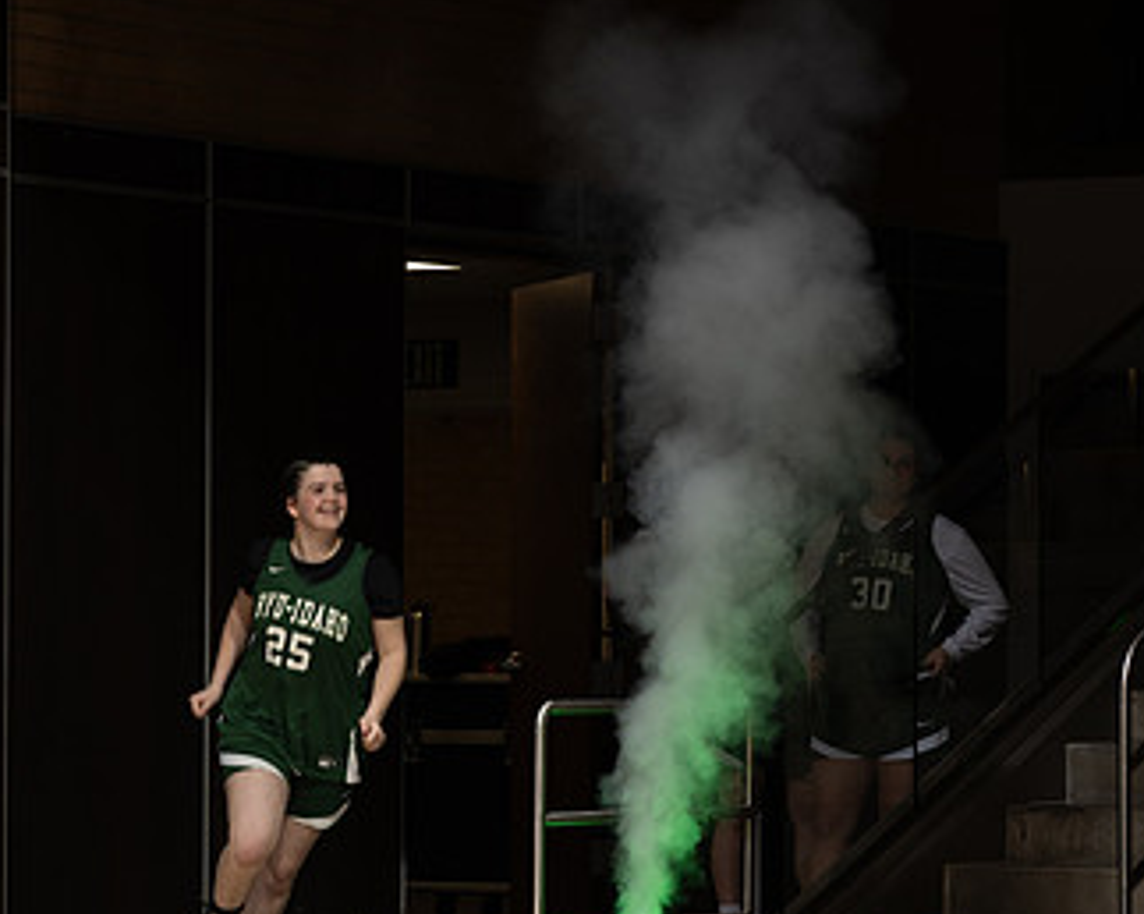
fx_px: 5786
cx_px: 273
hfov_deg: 11.3
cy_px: 679
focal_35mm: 171
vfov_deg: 9.0
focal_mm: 70
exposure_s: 1/125
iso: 100
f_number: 5
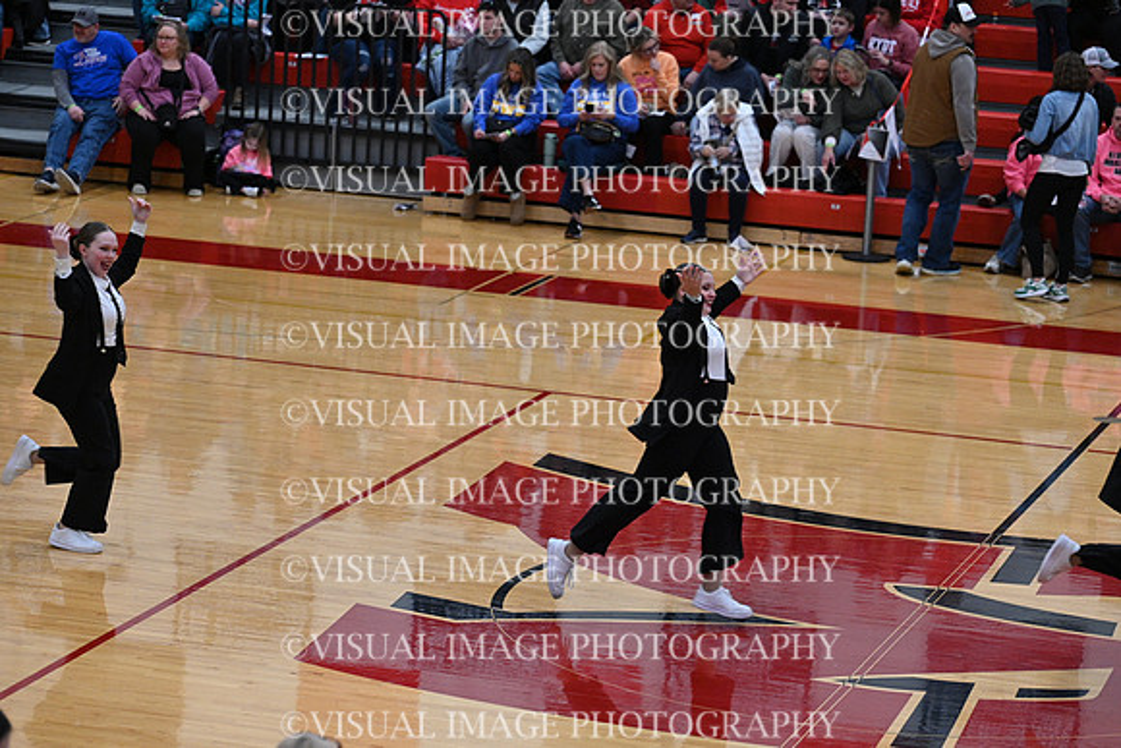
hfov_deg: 15.8
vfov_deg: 10.6
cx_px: 560
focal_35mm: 130
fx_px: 4049
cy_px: 374
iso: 4000
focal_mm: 130
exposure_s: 1/400
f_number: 4
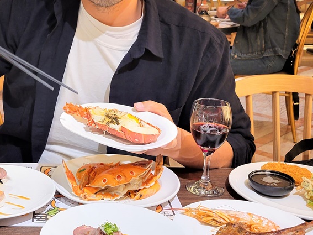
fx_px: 497
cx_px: 65
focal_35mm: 55
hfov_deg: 33.9
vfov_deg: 26.4
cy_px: 81
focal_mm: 5.4
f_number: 1.8
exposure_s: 1/60
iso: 200
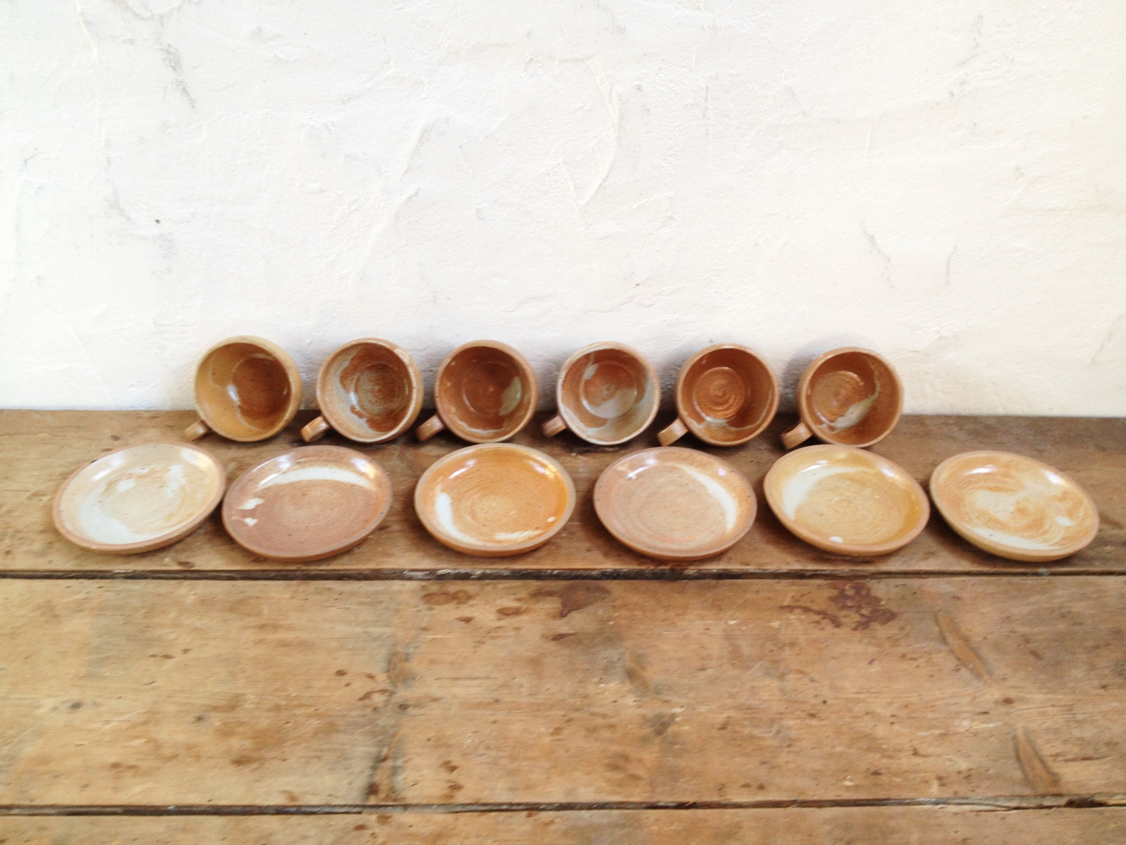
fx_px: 1138
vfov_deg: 40.7
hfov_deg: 52.6
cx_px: 563
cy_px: 422
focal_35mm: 35
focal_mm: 4.28
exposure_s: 1/20
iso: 64
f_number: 2.4
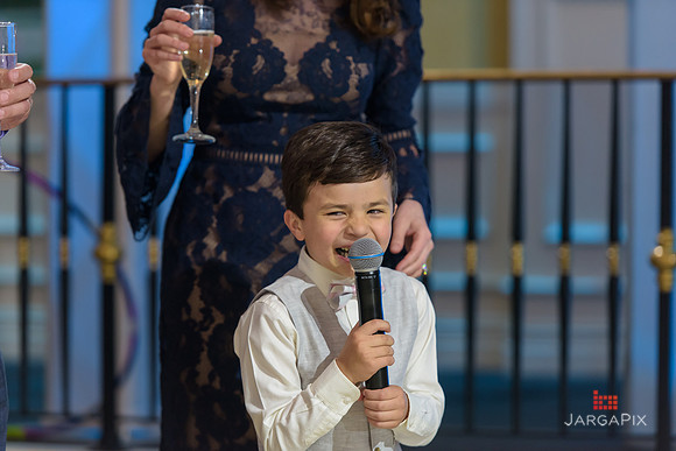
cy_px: 226
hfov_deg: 13.2
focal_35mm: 155
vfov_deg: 8.9
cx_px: 338
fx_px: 2911
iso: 1600
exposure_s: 1/125
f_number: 3.2
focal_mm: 155
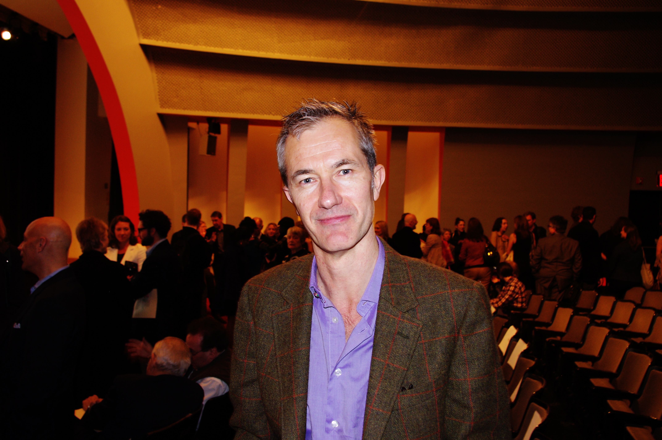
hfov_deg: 60.3
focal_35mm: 31
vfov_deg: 42.2
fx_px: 569
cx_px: 331
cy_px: 220
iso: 800
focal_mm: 21.25
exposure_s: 1/20
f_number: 5
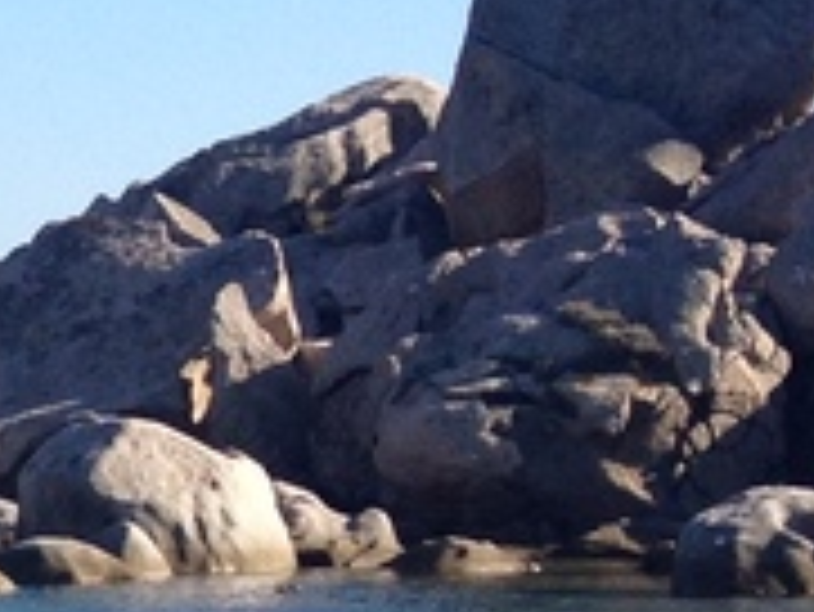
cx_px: -1417
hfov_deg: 7.7
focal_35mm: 232
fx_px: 5459
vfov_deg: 6.4
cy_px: 680
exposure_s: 1/1381
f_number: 2.4
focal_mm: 4.28
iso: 64
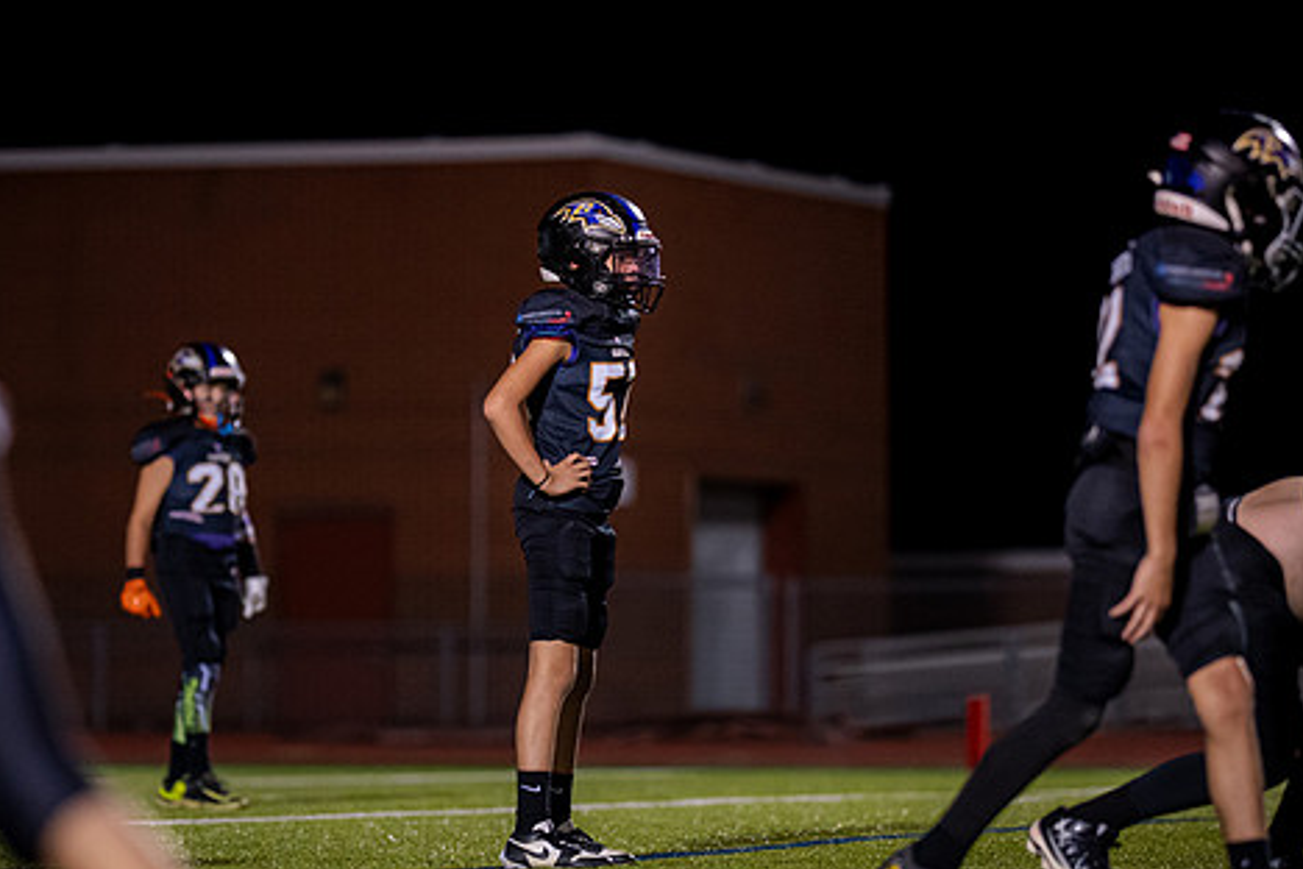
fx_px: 9446
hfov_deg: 7.9
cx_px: 582
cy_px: 522
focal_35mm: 261
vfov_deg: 5.3
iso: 2000
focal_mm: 135
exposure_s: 1/1250
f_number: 1.8
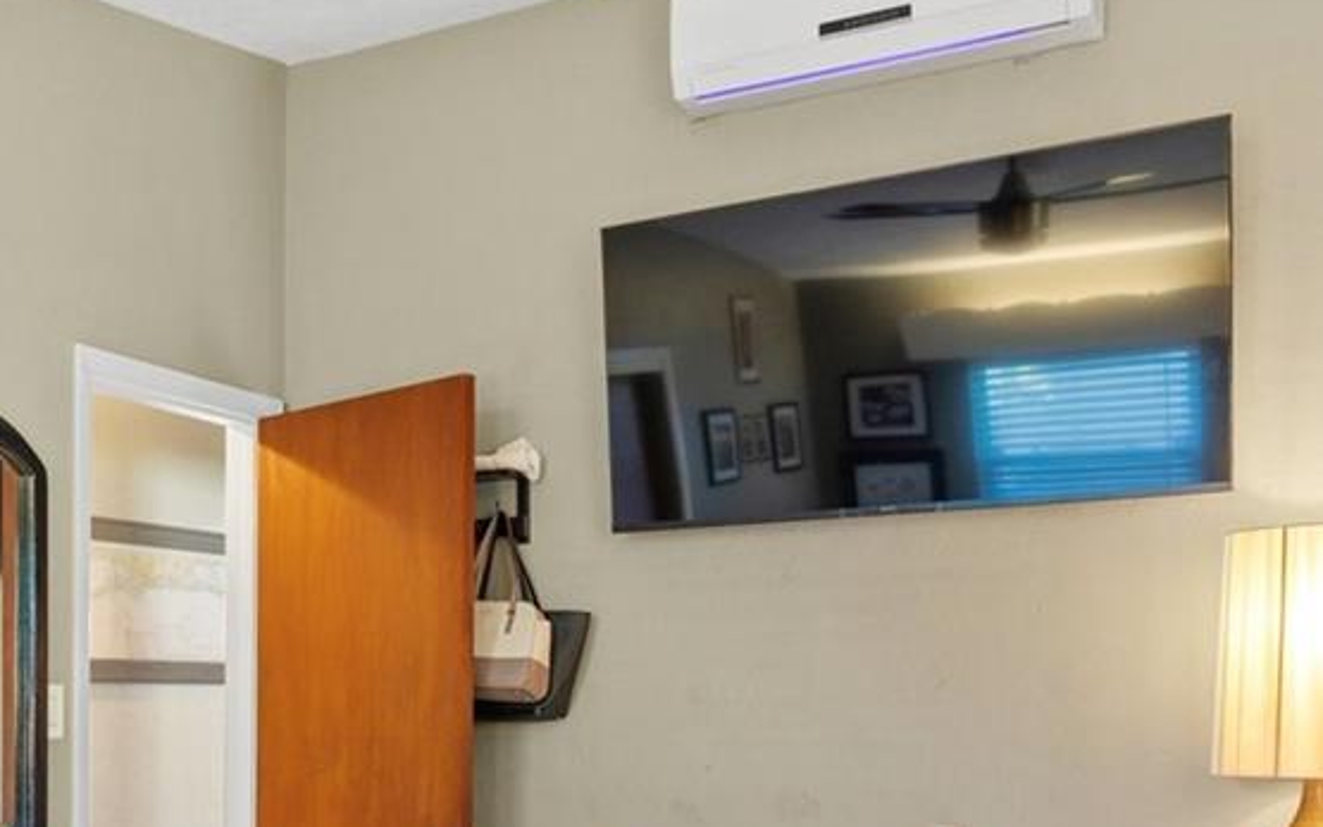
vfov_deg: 26.6
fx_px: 1695
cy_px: 720
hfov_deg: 39.1
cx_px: 95
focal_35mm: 47
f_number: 6.3
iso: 250
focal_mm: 16
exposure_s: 2.5
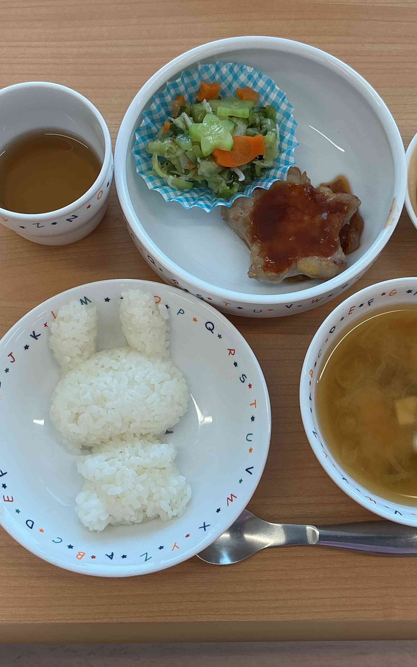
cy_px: 332
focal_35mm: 42
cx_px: 256
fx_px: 764
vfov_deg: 47.2
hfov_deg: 30.4
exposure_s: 1/100
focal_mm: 3
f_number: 1.8
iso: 16
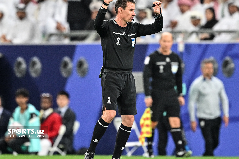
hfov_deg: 4.3
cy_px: 77
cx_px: 132
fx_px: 3152
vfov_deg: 2.9
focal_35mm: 475
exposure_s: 1/1000
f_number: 2.8
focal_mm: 400
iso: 1250
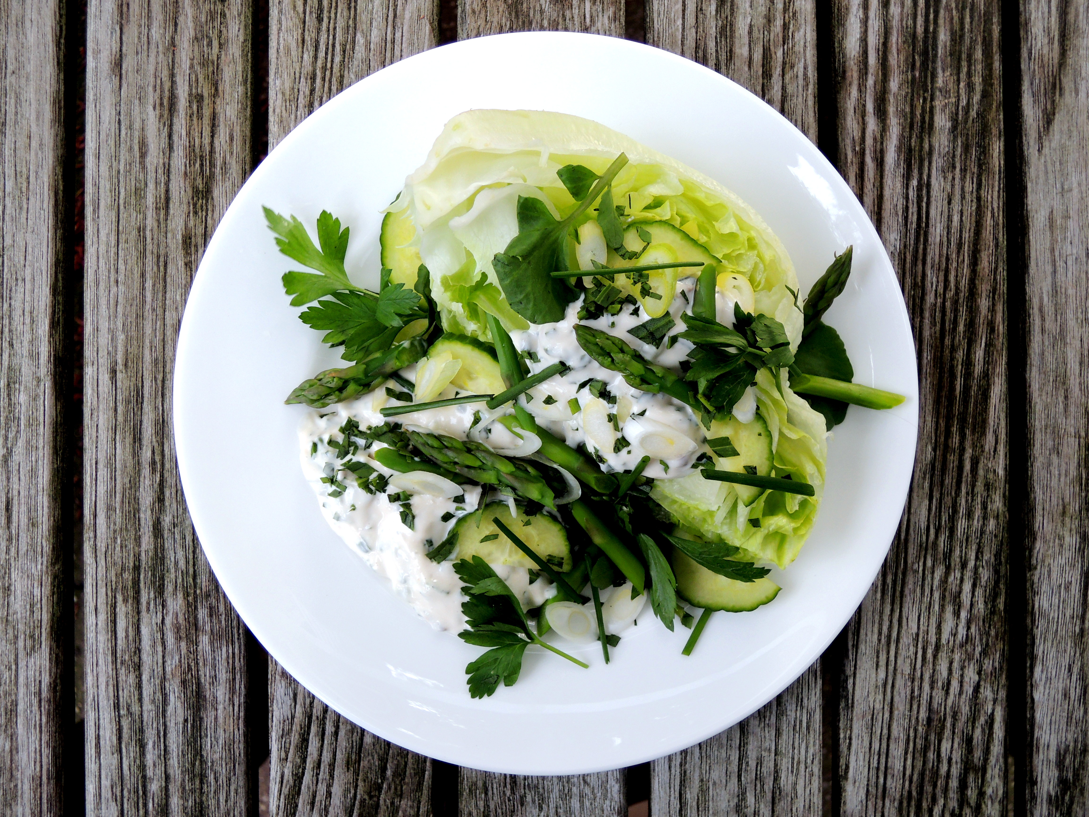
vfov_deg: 36.0
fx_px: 1258
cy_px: 408
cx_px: 544
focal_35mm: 40
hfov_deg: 46.8
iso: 100
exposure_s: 1/80
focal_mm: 7.2
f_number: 3.3
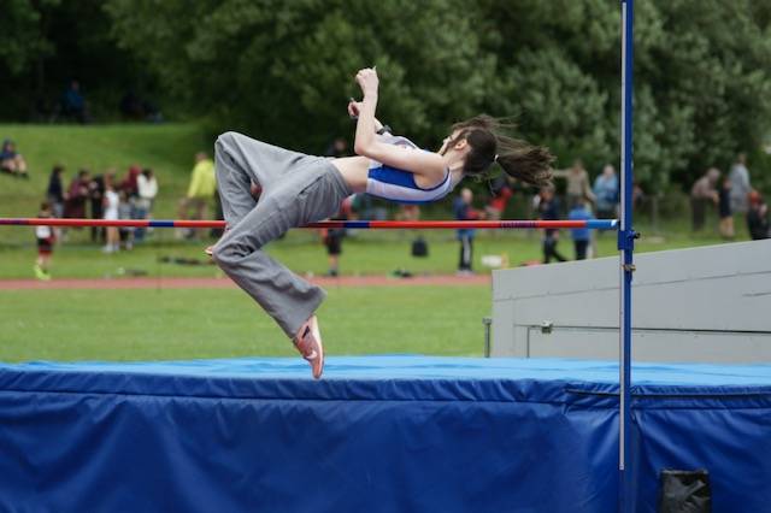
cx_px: 386
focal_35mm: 270
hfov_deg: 7.6
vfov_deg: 5.1
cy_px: 256
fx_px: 5779
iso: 200
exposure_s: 1/500
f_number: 5.6
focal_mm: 180
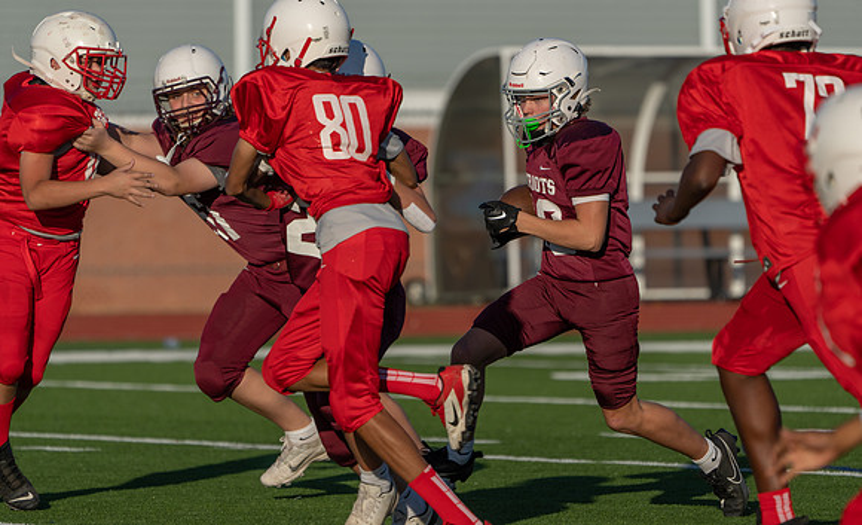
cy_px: 302
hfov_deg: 5.4
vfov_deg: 3.3
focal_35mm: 394
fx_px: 9193
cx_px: 453
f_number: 5.6
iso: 100
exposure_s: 1/1250
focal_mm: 342
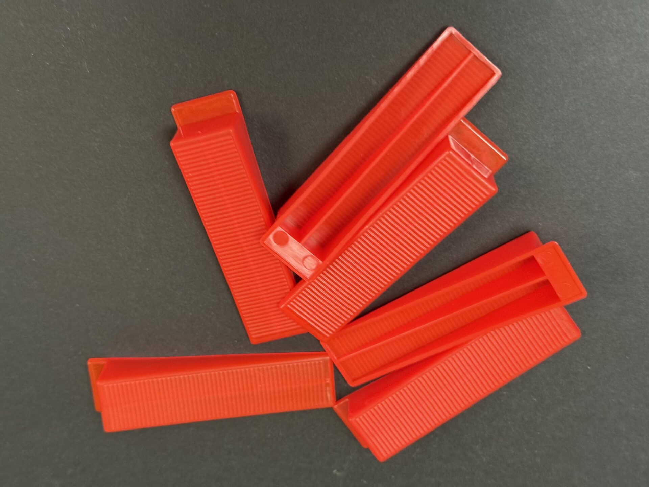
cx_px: 324
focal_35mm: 48
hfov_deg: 39.7
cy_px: 244
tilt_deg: -66.8
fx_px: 900
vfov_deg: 30.3
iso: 250
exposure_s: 1/60
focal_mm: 6.76
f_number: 1.78
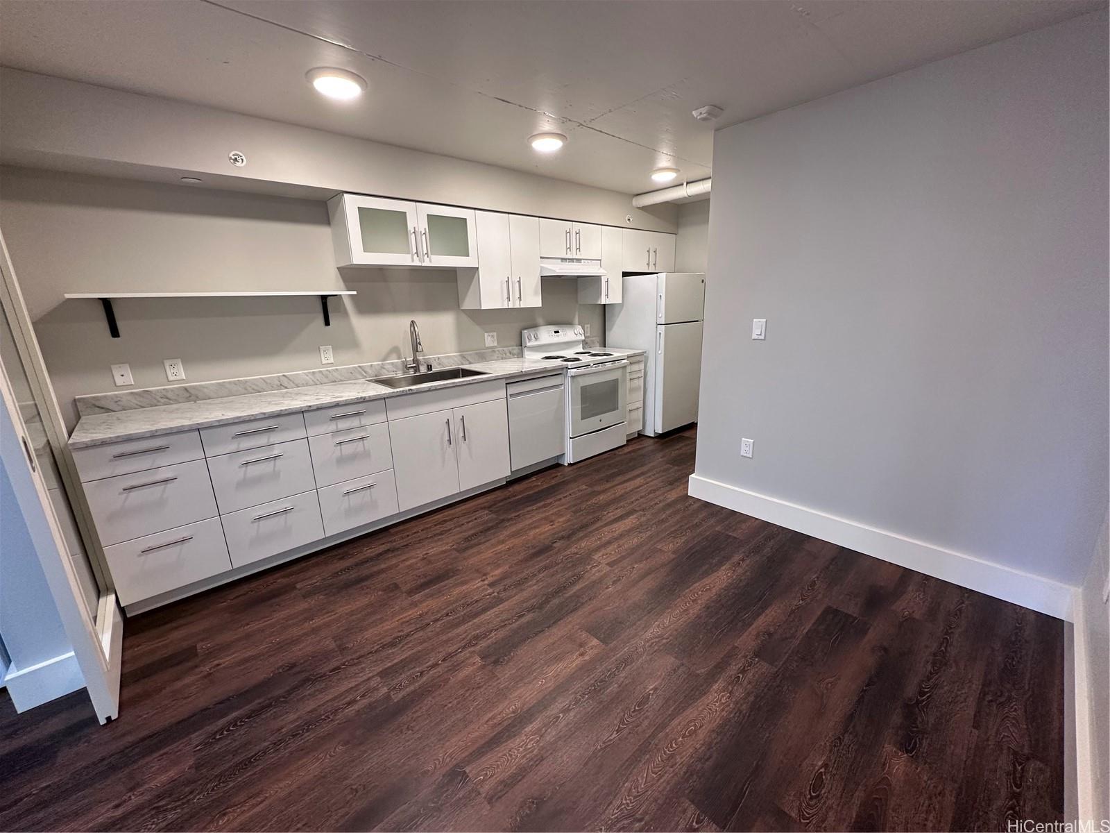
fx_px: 449
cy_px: 416
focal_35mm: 14
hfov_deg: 102.1
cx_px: 555
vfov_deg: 85.7
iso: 200
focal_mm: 2.22
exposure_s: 1/120
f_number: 2.2
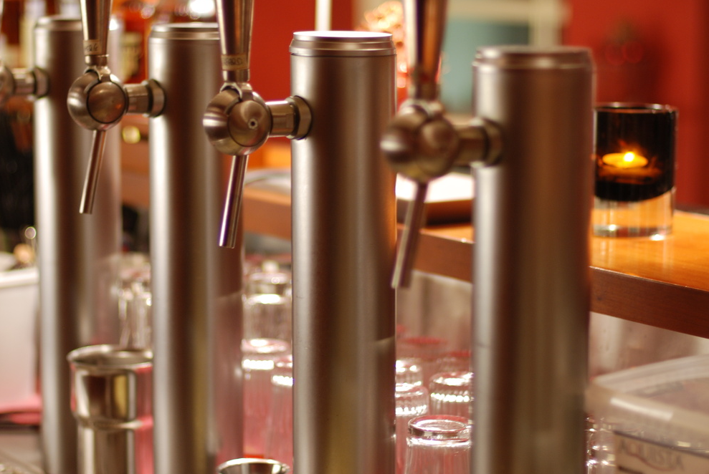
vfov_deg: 15.1
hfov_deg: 22.3
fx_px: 1794
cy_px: 205
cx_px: 302
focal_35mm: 91
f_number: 1.6
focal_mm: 50
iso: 160
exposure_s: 1/10
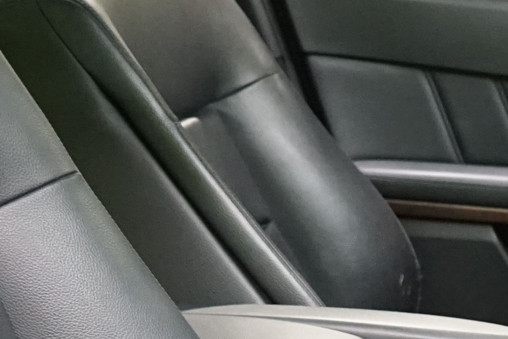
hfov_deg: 15.6
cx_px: 655
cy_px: 414
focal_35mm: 125
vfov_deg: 10.8
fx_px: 1764
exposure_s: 1/50
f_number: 5
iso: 5000
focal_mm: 28
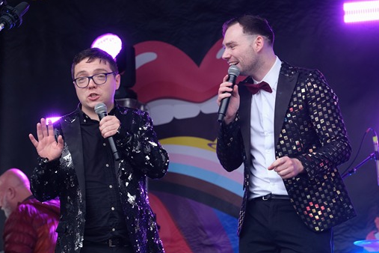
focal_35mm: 174
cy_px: 148
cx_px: 171
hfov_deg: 11.8
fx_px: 1832
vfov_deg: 7.9
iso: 800
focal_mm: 98.2
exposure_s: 1/280
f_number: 4
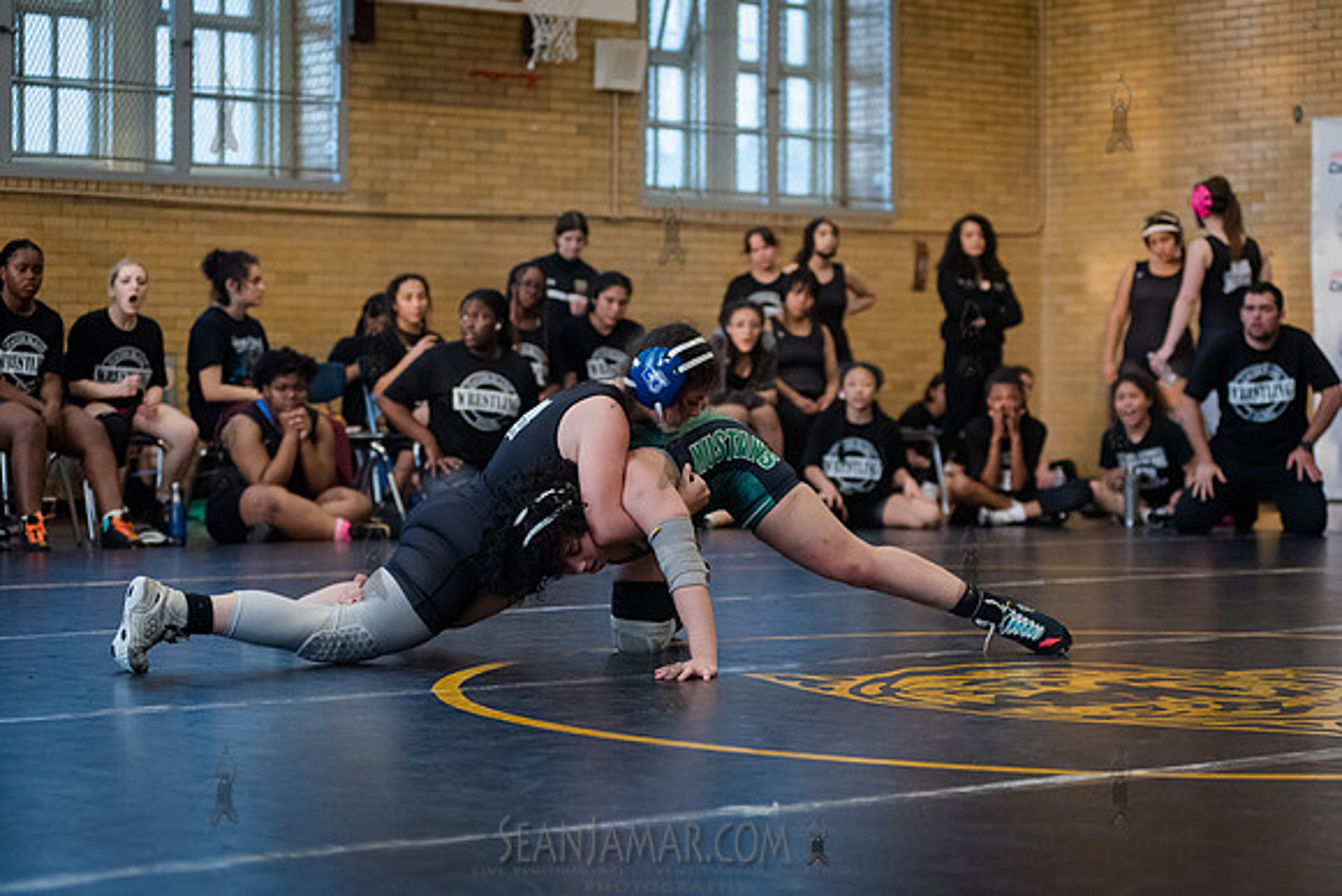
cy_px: 448
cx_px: 671
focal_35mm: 82
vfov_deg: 16.6
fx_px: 3072
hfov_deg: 24.6
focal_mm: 80
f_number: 3.5
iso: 5000
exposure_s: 1/400
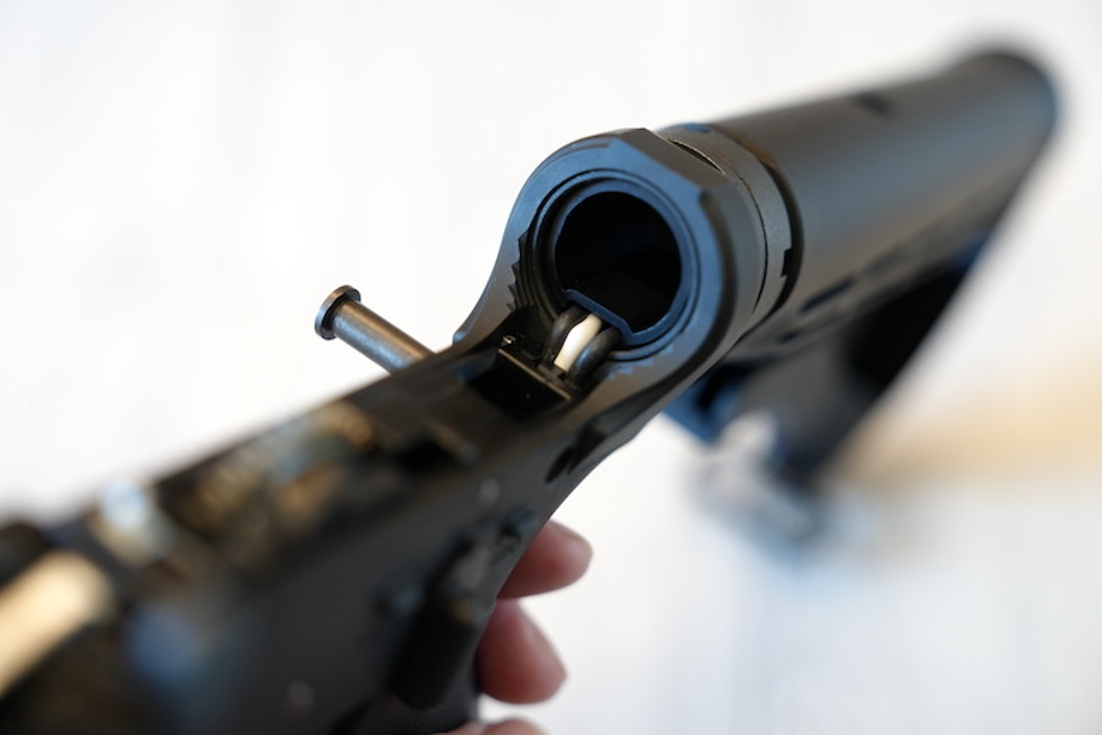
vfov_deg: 27.0
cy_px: 368
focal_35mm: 50
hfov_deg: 39.6
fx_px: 1530
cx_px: 551
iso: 200
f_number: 2.8
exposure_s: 1/5
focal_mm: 50
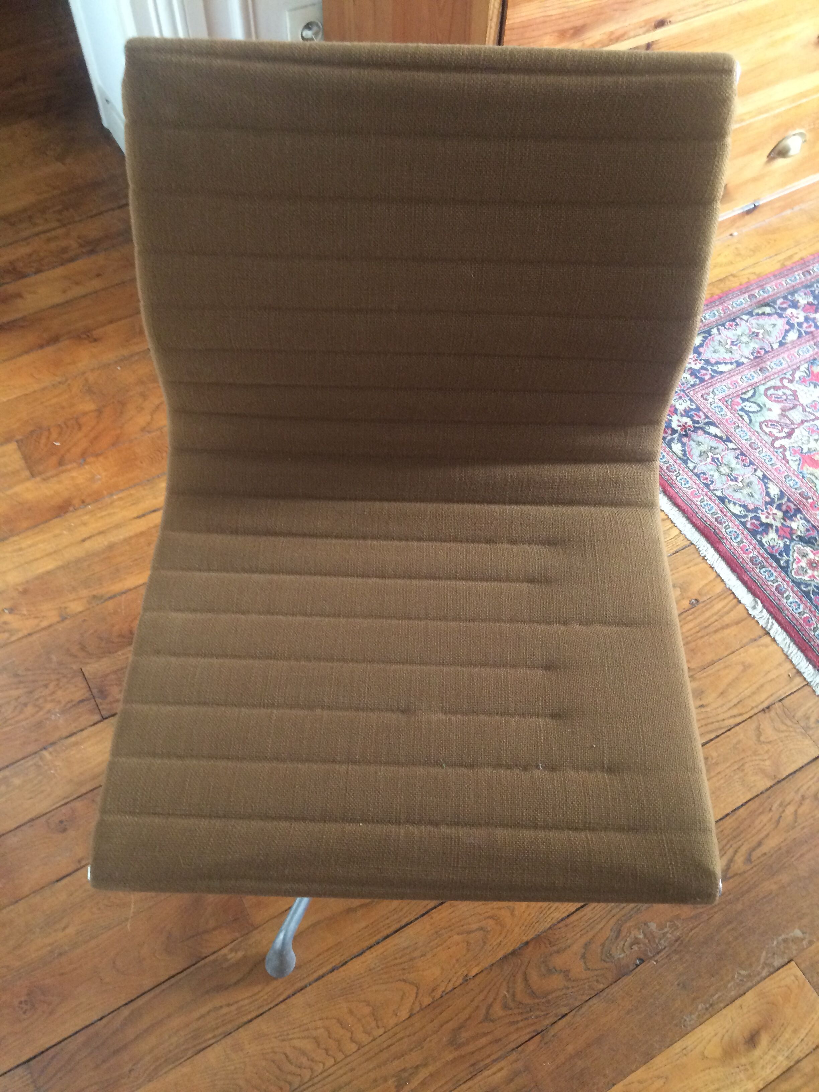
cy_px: 546
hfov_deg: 48.2
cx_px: 410
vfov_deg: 61.7
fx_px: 915
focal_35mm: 29
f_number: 2.2
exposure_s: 1/33
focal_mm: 4.15
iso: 200
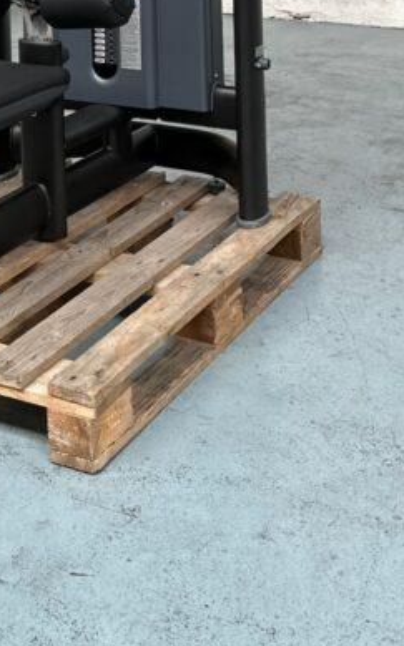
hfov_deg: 19.2
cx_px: 62
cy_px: -118
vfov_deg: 27.2
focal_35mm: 67
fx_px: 1181
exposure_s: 1/100
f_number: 1.78
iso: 100
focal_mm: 6.86
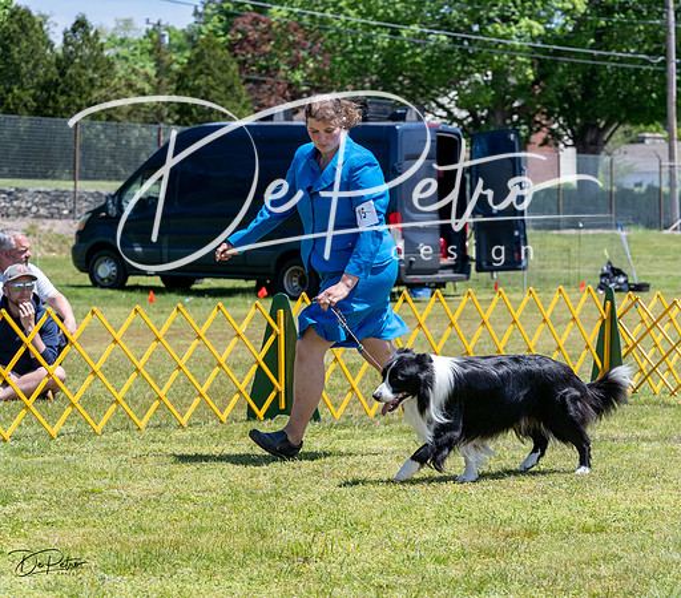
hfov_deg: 14.7
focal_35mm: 126
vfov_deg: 12.9
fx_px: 2641
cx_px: 448
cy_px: 299
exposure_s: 1/1600
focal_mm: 106
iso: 800
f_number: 7.1
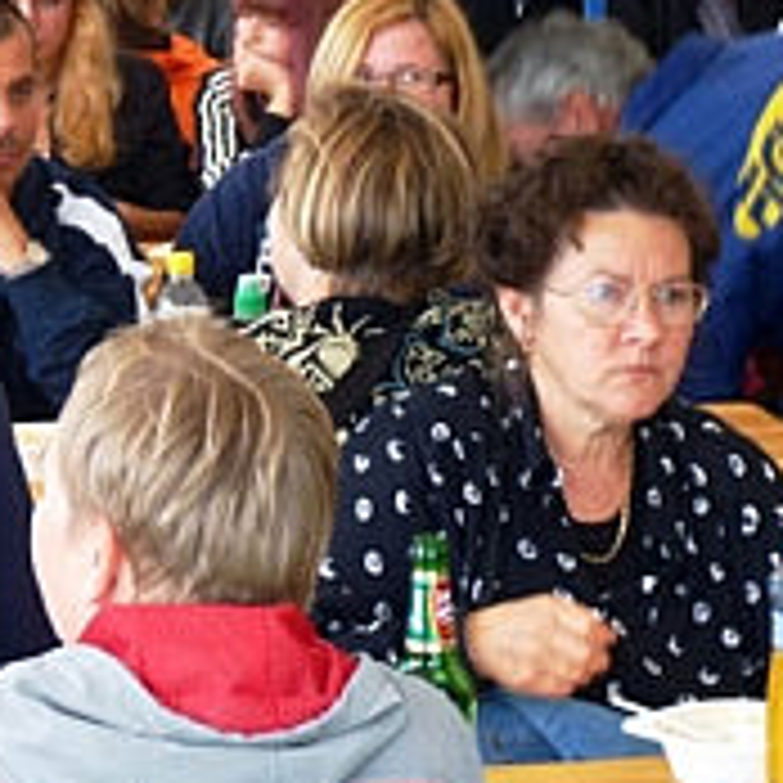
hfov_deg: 10.5
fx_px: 4223
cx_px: 86
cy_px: 135
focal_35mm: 165
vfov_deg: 10.6
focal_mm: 12.8
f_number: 3.4
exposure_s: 1/40
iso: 200
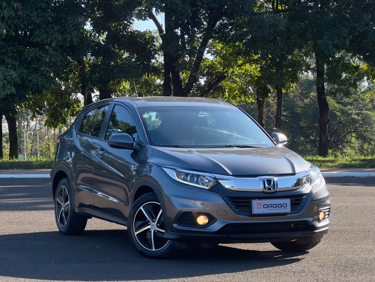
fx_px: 834
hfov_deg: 25.3
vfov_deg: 19.1
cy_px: 141
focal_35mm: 77
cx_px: 188
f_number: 2.8
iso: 25
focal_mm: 9
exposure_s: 1/223
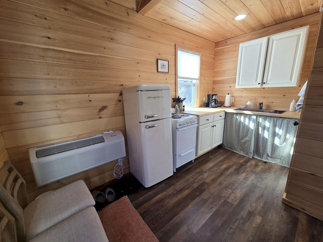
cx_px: 162
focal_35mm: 13
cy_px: 121
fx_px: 121
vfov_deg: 89.9
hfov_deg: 106.2
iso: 80
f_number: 2.2
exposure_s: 1/120
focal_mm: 2.2
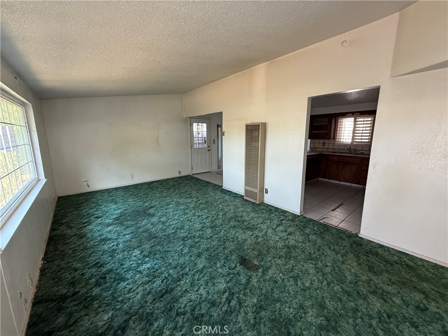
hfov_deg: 102.1
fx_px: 181
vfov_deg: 85.7
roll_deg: +0.0
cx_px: 224
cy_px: 168
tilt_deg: -10.0
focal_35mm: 14
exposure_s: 1/99
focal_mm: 2.22
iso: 250
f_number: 2.2
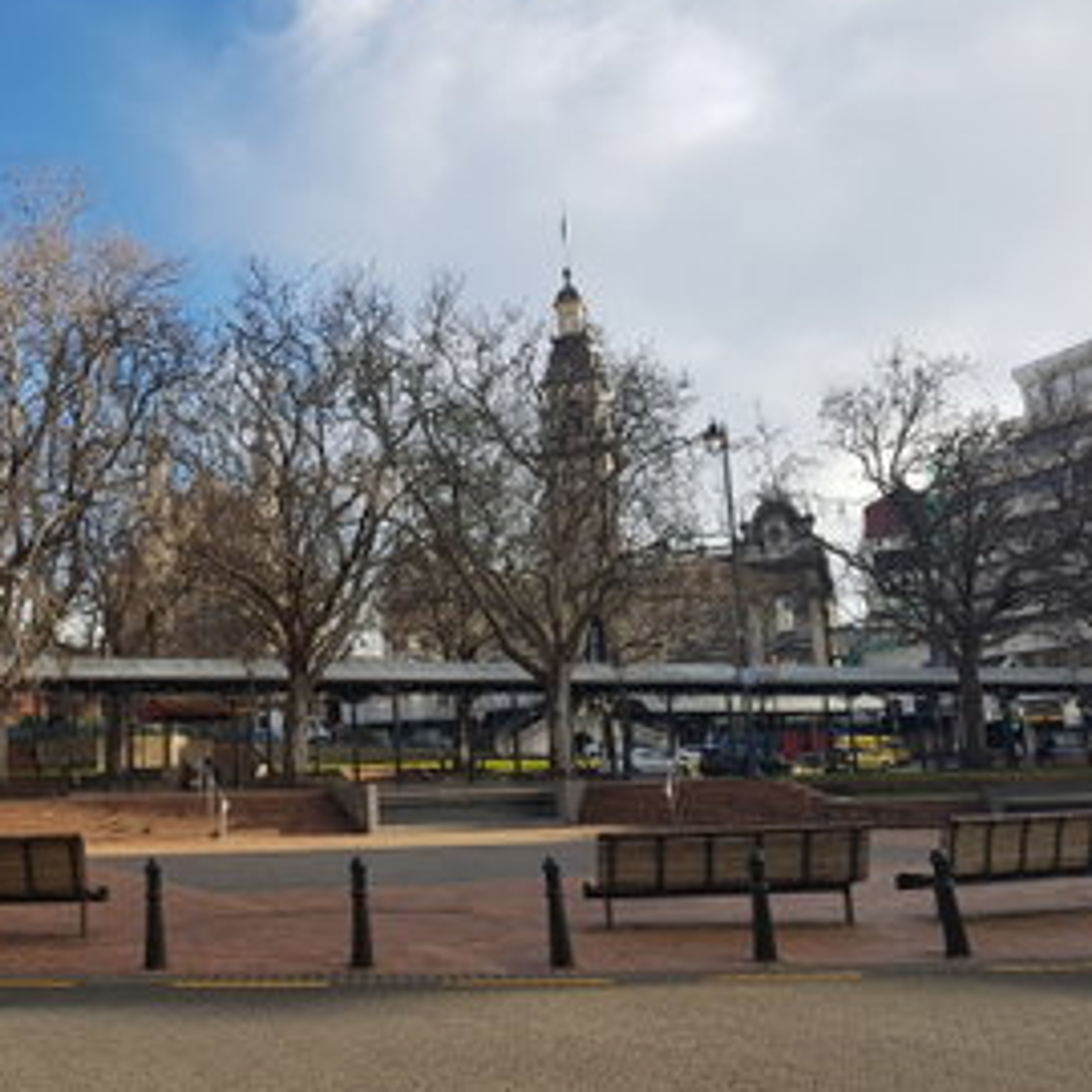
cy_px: 578
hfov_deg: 47.1
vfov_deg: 48.4
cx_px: 311
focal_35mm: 34
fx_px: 1213
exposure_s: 1/828
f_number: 1.7
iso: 40
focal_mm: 4.2
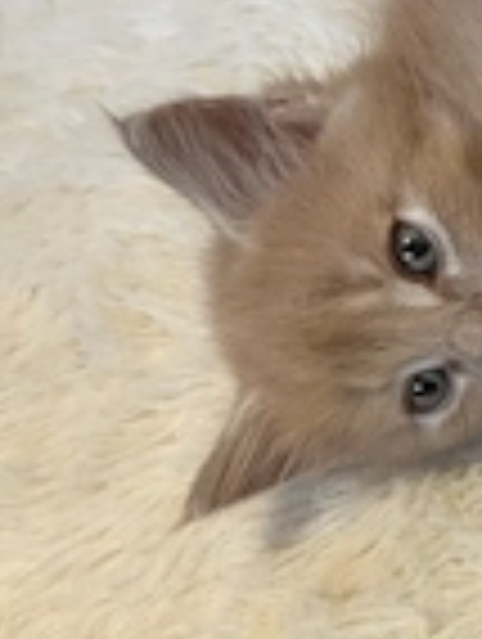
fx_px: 1351
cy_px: 248
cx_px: 671
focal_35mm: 73
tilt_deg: -48.0
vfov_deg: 26.6
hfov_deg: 18.4
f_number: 1.5
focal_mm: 5.7
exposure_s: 1/50
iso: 160
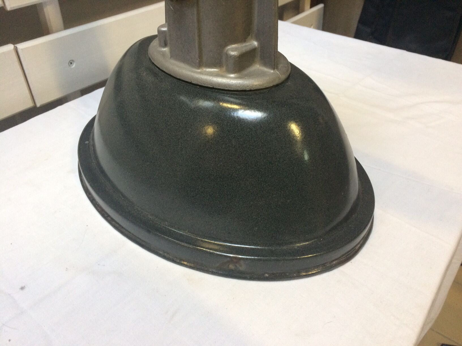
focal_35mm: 29
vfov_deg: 48.2
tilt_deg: -39.2
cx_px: 231
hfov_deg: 61.7
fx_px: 387
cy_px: 173
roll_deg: -0.7
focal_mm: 4.15
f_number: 2.2
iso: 200
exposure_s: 1/33
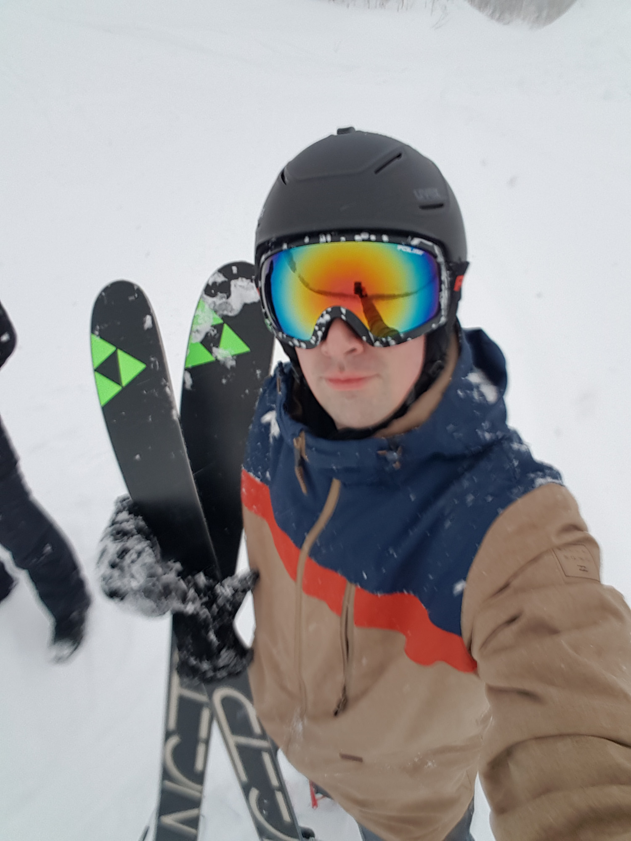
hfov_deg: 63.4
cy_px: 420
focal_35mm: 21
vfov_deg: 79.0
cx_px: 316
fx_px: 510
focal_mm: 2.1
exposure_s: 1/628
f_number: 1.7
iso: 50
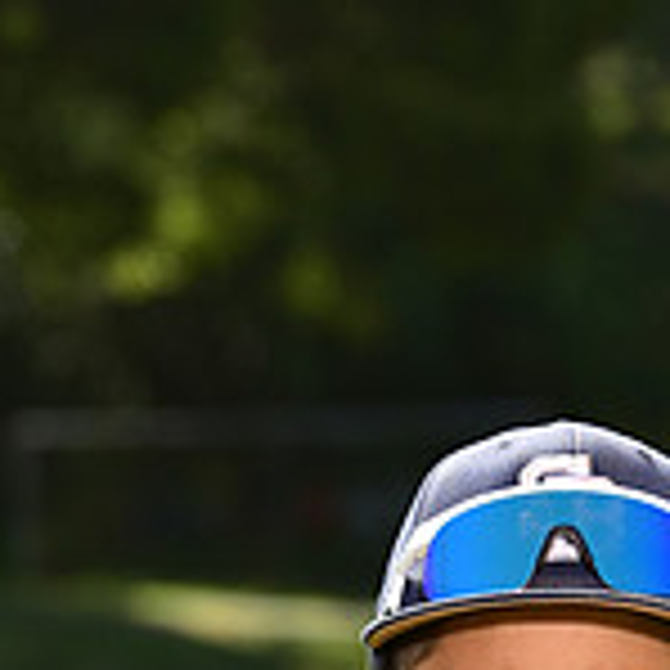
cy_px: 1268
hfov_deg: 4.1
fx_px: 9438
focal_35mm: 431
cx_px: 533
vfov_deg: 4.0
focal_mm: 130
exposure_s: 1/250
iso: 100
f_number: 5.6
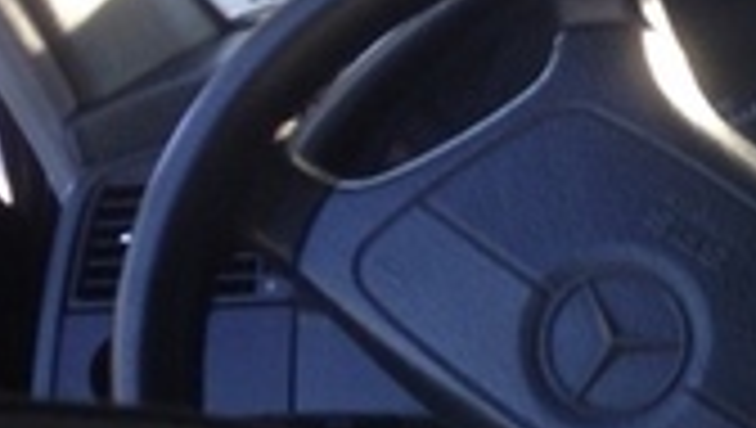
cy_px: 692
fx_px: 2830
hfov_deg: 13.4
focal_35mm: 141
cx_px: 1449
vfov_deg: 8.4
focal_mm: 4.12
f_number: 2.4
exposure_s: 1/60
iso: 50
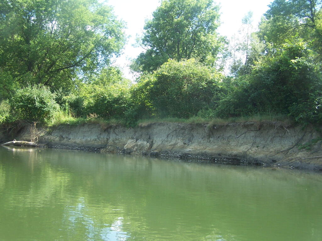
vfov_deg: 37.7
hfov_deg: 49.0
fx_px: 353
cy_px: 120
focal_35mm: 38
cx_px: 161
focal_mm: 6.3
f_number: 2.8
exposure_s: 1/250
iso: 80
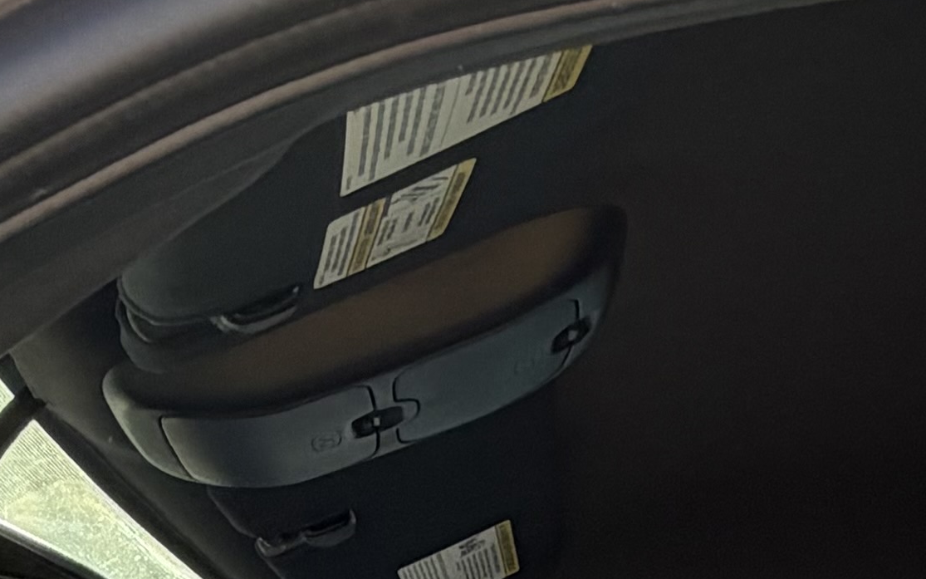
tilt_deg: -22.9
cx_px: 785
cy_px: 1780
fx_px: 1918
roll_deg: -0.9
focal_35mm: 76
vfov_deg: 10.8
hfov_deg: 26.5
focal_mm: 2.22
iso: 80
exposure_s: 1/121
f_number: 2.2
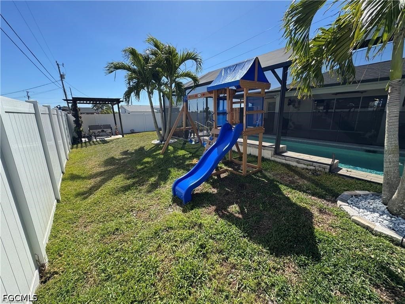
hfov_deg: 102.1
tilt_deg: -15.2
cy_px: 152
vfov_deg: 85.7
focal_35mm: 14
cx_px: 202
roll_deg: -1.1
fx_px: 164
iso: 50
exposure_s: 1/858
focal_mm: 2.22
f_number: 2.2
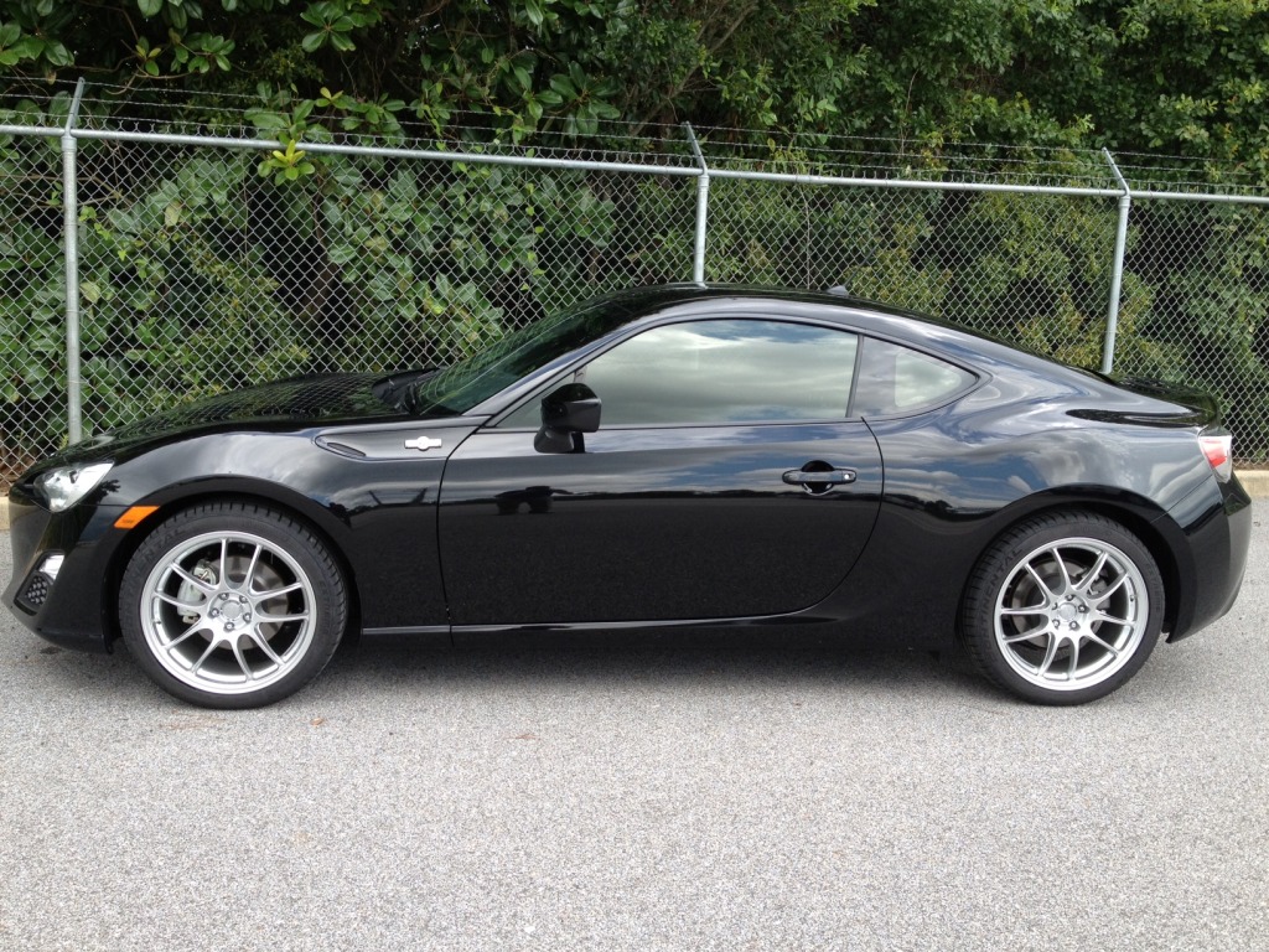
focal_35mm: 35
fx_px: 1283
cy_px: 476
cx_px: 634
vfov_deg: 40.7
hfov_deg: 52.6
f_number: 2.4
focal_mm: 4.3
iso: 64
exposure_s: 1/284
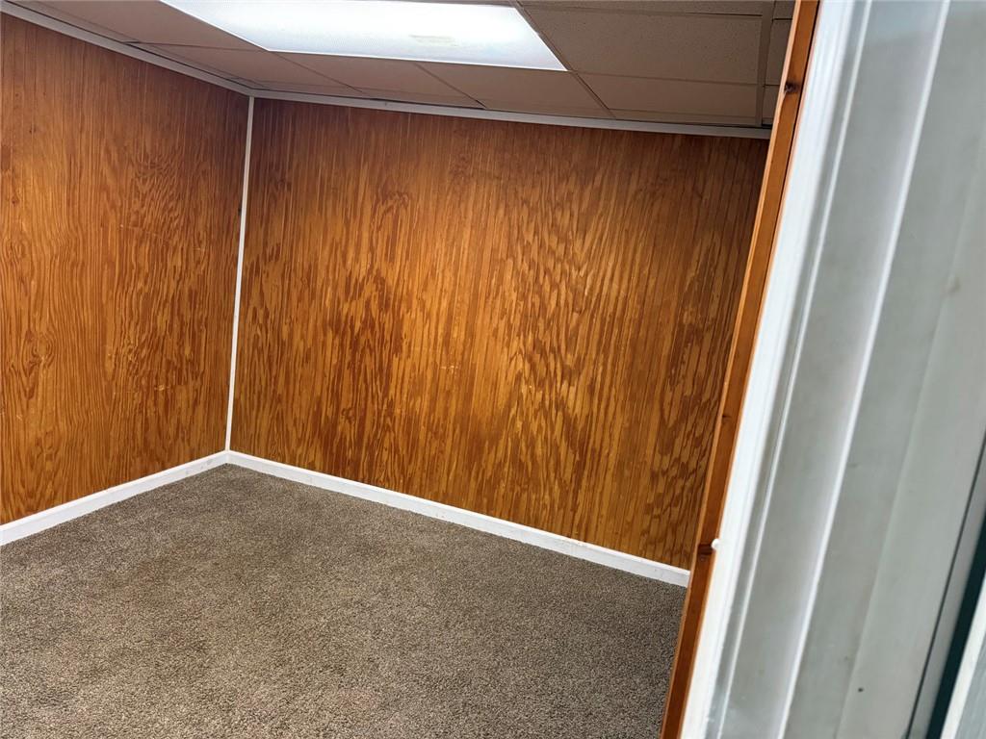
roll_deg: -7.5
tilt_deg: -10.5
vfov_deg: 56.8
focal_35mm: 24
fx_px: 684
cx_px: 493
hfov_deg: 71.6
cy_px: 370
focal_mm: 6.76
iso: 500
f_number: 1.78
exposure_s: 1/60
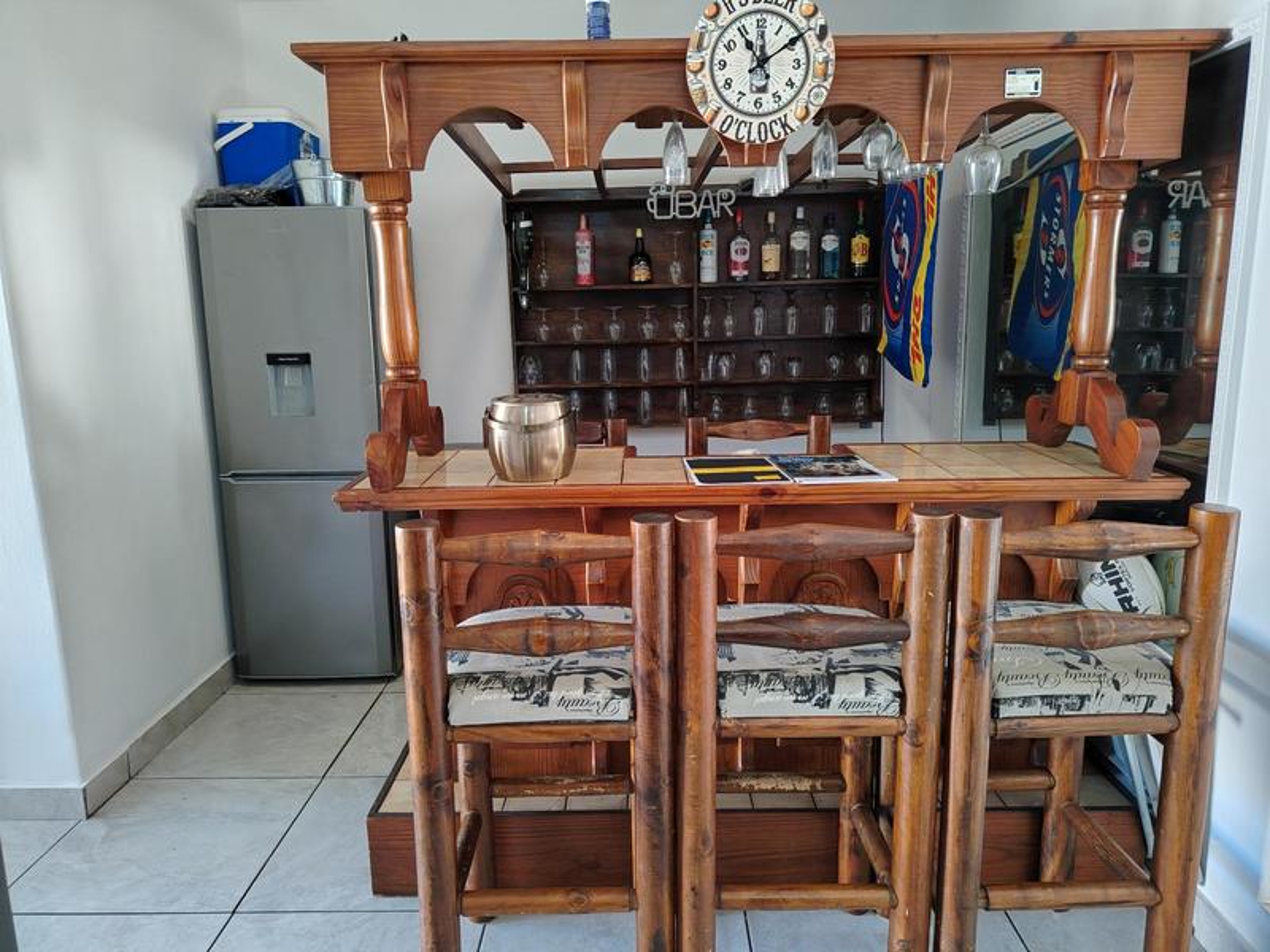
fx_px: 881
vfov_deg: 56.8
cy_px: 476
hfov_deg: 71.6
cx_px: 635
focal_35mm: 24
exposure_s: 1/25
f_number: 1.75
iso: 369
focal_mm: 5.25
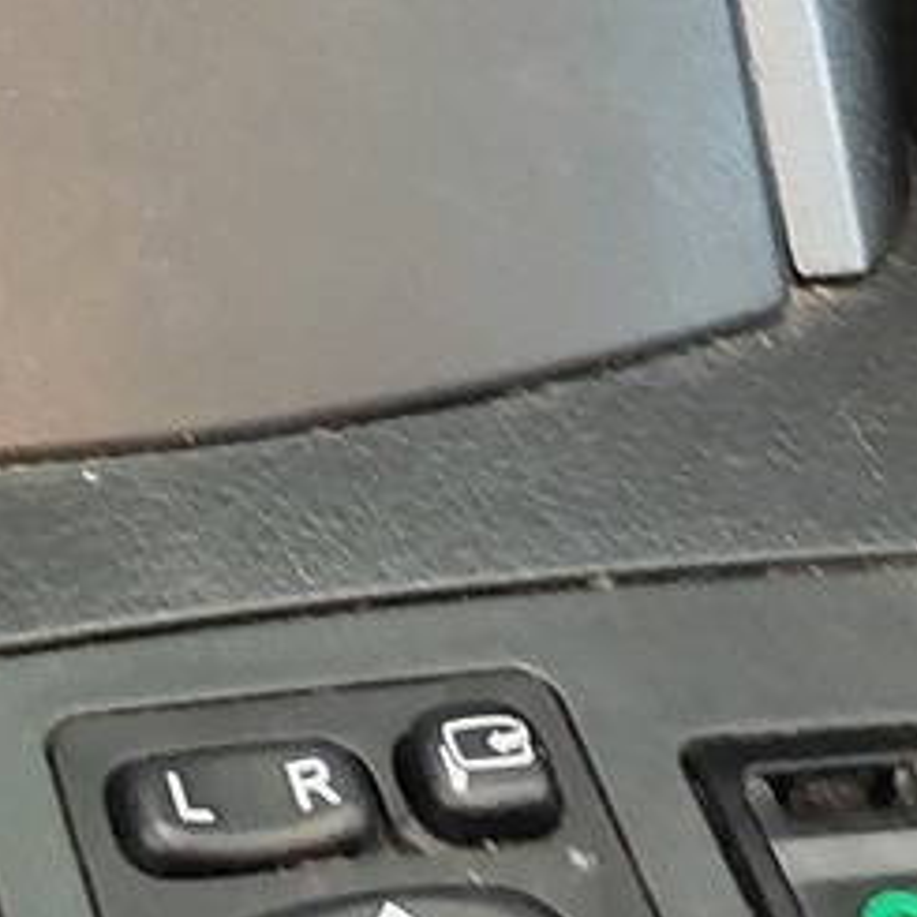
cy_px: -707
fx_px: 3896
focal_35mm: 130
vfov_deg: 12.3
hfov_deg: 12.9
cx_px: -341
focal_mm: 5.23
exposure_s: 1/25
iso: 1250
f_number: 1.8
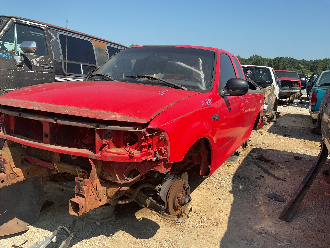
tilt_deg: -11.0
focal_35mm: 29
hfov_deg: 61.7
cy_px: 124
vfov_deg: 48.2
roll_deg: -2.9
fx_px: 276
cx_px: 165
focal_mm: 3
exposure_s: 1/1534
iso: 16
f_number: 1.8
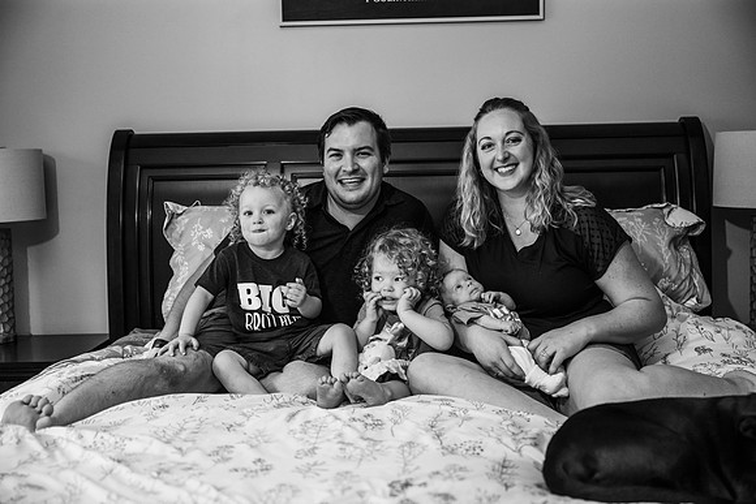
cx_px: 378
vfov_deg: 32.6
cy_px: 252
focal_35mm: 41
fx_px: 861
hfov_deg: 47.4
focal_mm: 41
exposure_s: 1/250
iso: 1000
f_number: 2.8
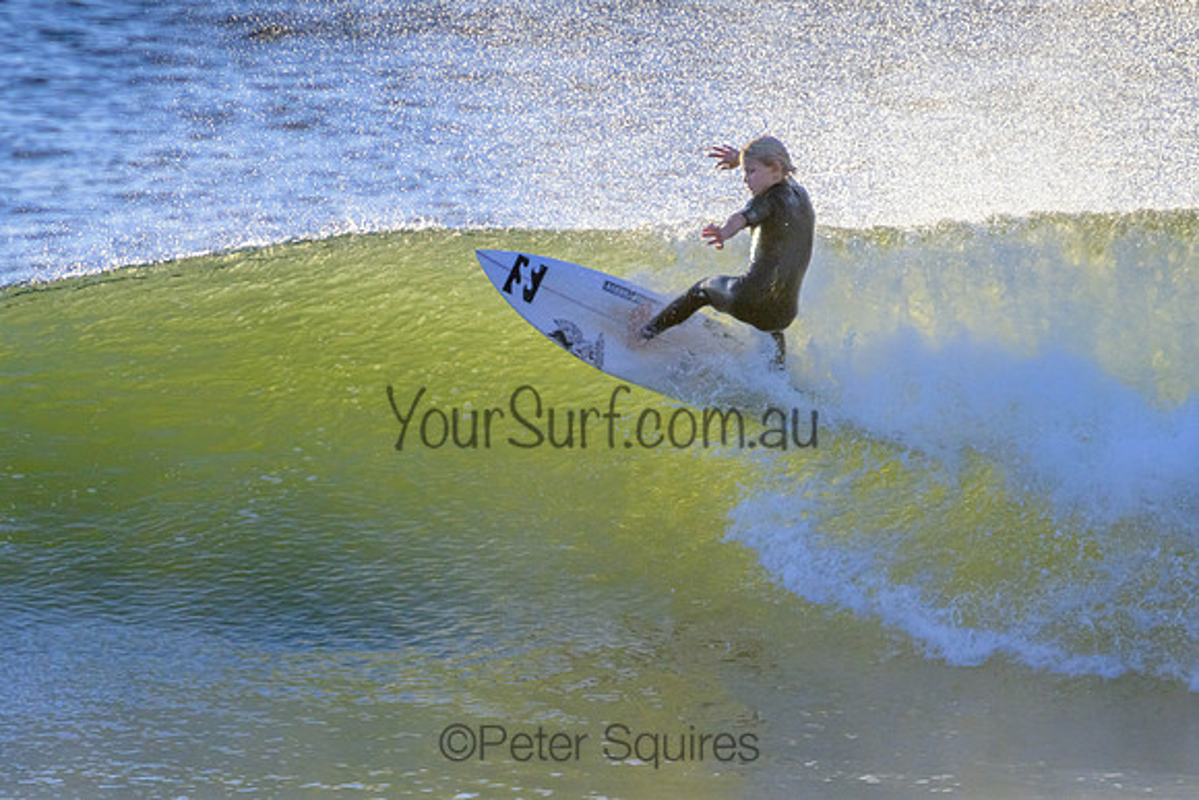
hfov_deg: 1.9
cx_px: 510
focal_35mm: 1098
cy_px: 546
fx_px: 36576
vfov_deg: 1.3
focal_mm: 800
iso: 1250
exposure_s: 1/1000
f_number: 11
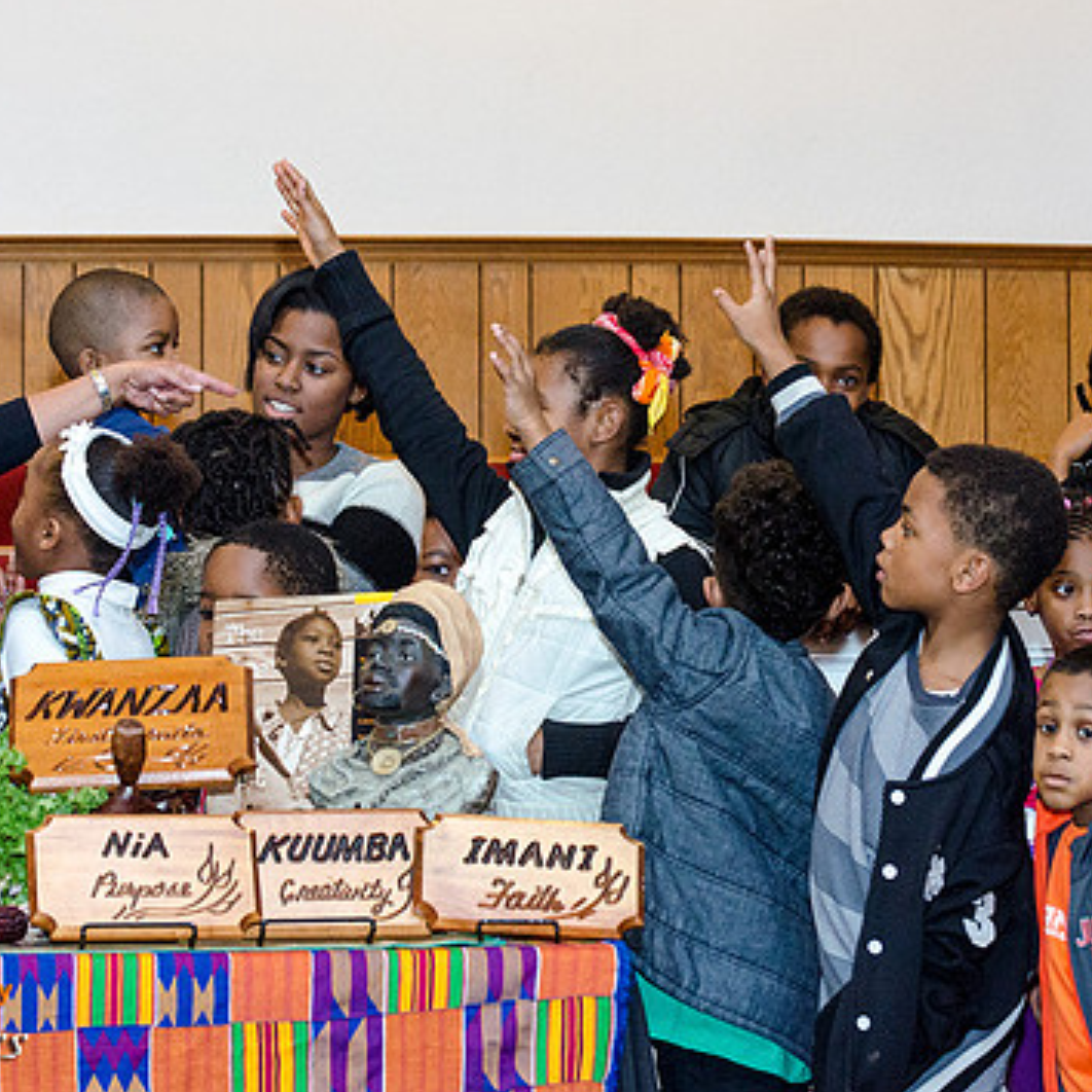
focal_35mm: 163
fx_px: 5818
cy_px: 532
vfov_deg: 10.7
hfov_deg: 10.7
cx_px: 602
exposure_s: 1/60
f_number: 4.5
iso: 800
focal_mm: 78
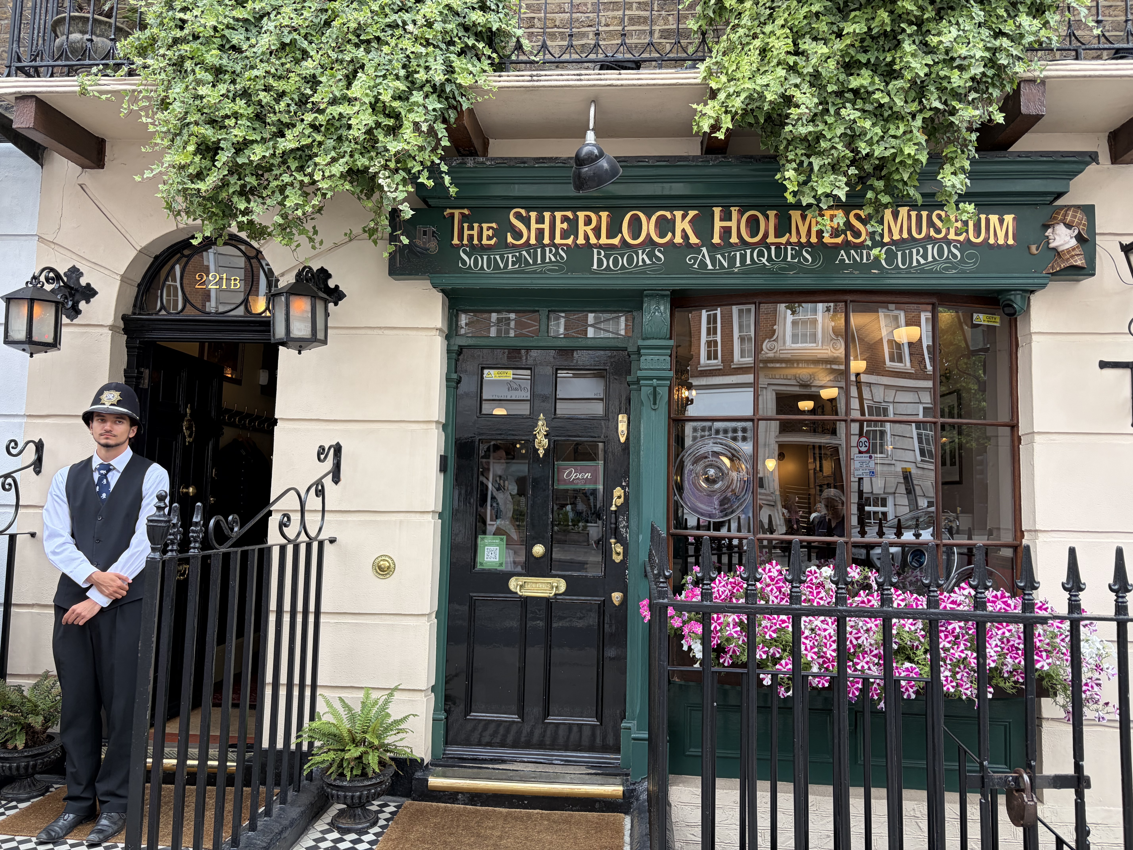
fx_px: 851
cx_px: 566
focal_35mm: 26
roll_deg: -1.0
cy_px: 425
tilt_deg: +5.7
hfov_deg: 67.3
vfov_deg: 53.1
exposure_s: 1/233
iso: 40
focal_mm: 5.96
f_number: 1.6
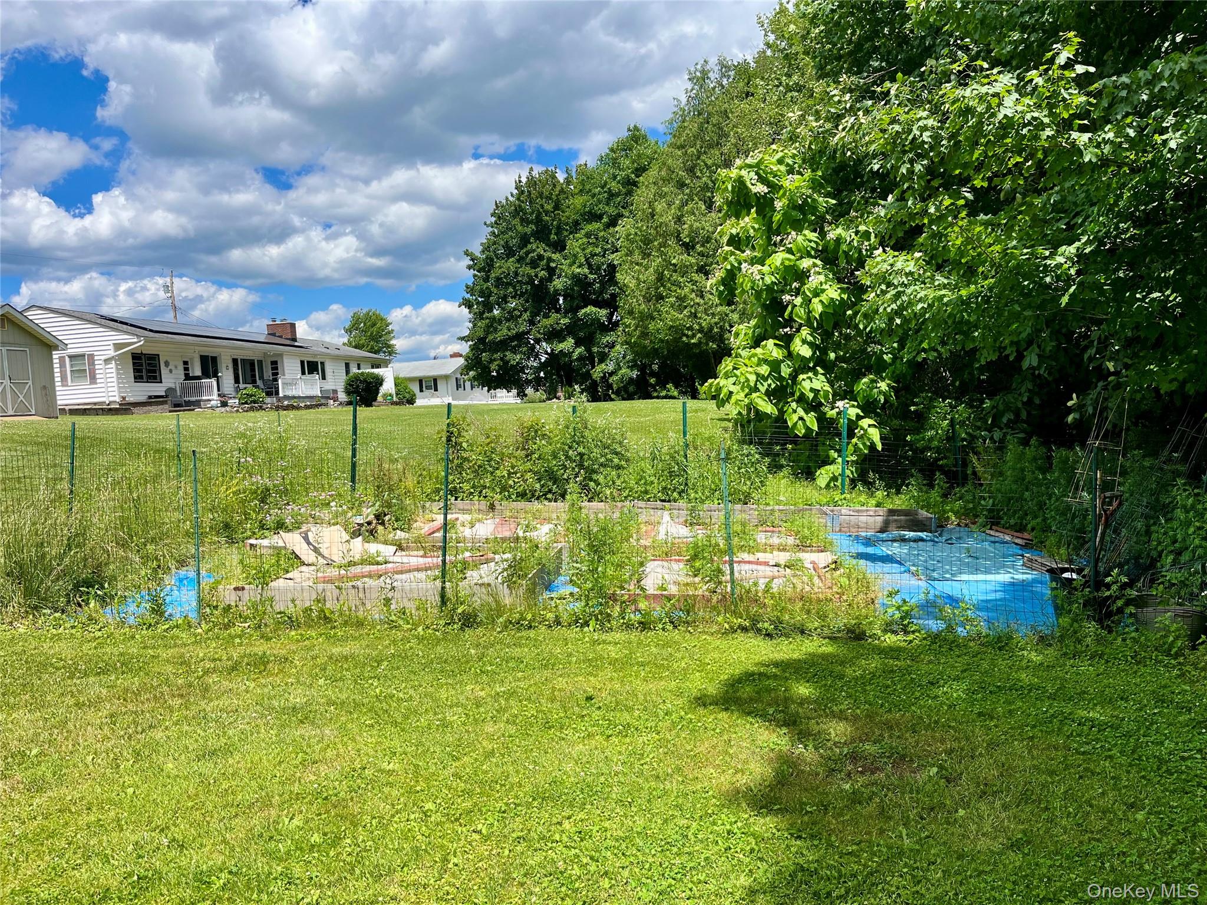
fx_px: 907
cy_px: 452
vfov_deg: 53.1
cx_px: 604
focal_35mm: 26
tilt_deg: -3.7
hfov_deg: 67.3
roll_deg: +4.9
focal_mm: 5.1
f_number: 1.6
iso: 50
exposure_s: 1/3135
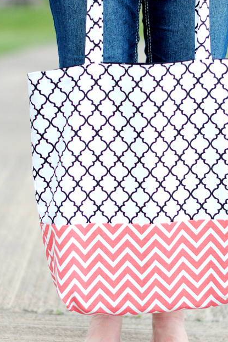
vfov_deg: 18.9
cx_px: 133
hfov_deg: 12.7
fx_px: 1026
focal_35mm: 108
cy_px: 194
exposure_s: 1/4000
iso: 200
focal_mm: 50
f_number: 1.8
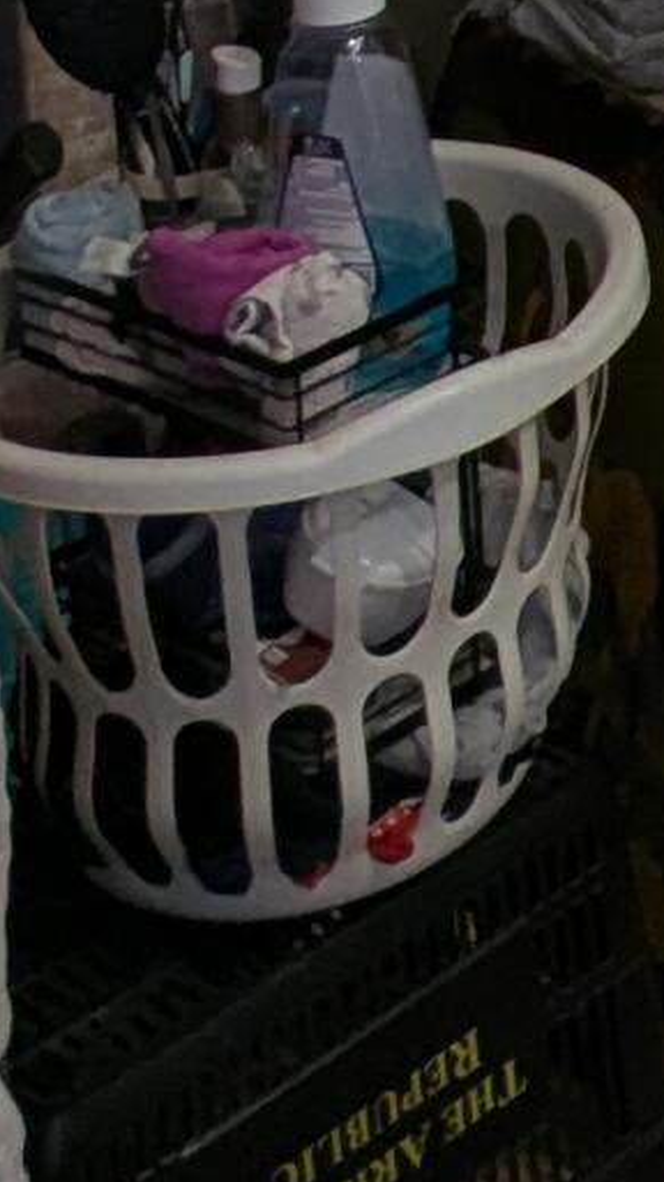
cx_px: 1316
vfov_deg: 17.3
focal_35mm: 102
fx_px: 3197
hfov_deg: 10.8
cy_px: -922
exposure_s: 1/24
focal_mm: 2.35
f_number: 2.2
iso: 101
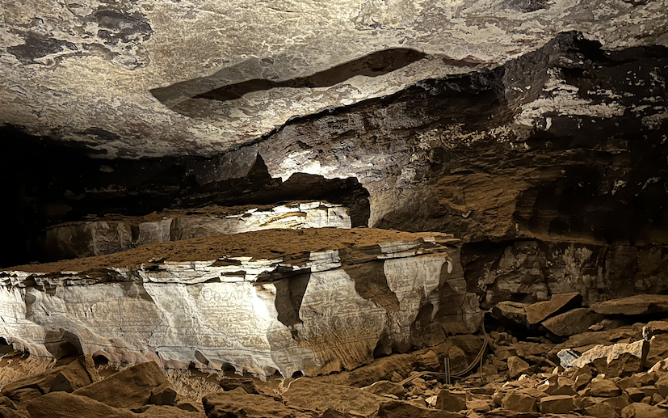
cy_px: 256
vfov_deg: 40.4
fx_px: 564
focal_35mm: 31
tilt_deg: +8.7
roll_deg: +0.6
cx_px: 282
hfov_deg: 60.9
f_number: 1.78
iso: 2000
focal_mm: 6.86
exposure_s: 1/9
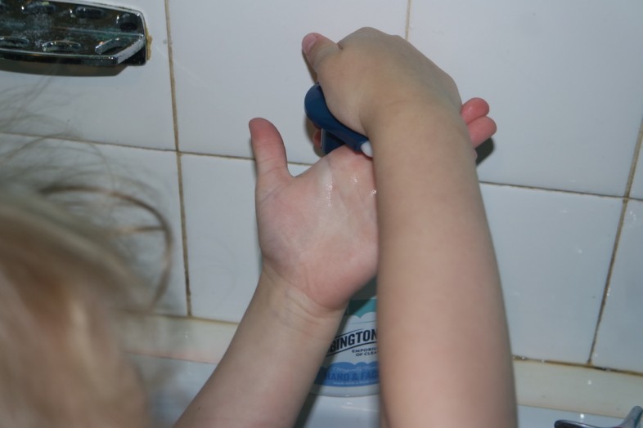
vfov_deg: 24.2
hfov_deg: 35.6
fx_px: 1000
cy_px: 214
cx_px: 322
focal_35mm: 56
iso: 400
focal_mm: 37
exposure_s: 1/60
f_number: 5
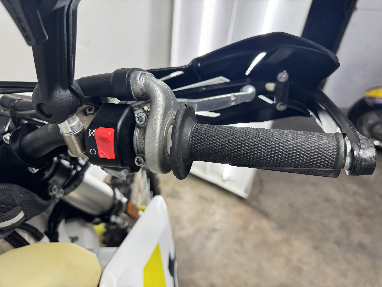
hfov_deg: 71.6
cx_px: 191
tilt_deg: -40.4
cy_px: 144
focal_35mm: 24
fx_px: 265
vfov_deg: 56.8
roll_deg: -6.9
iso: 50
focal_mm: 6.76
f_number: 1.78
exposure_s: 1/125
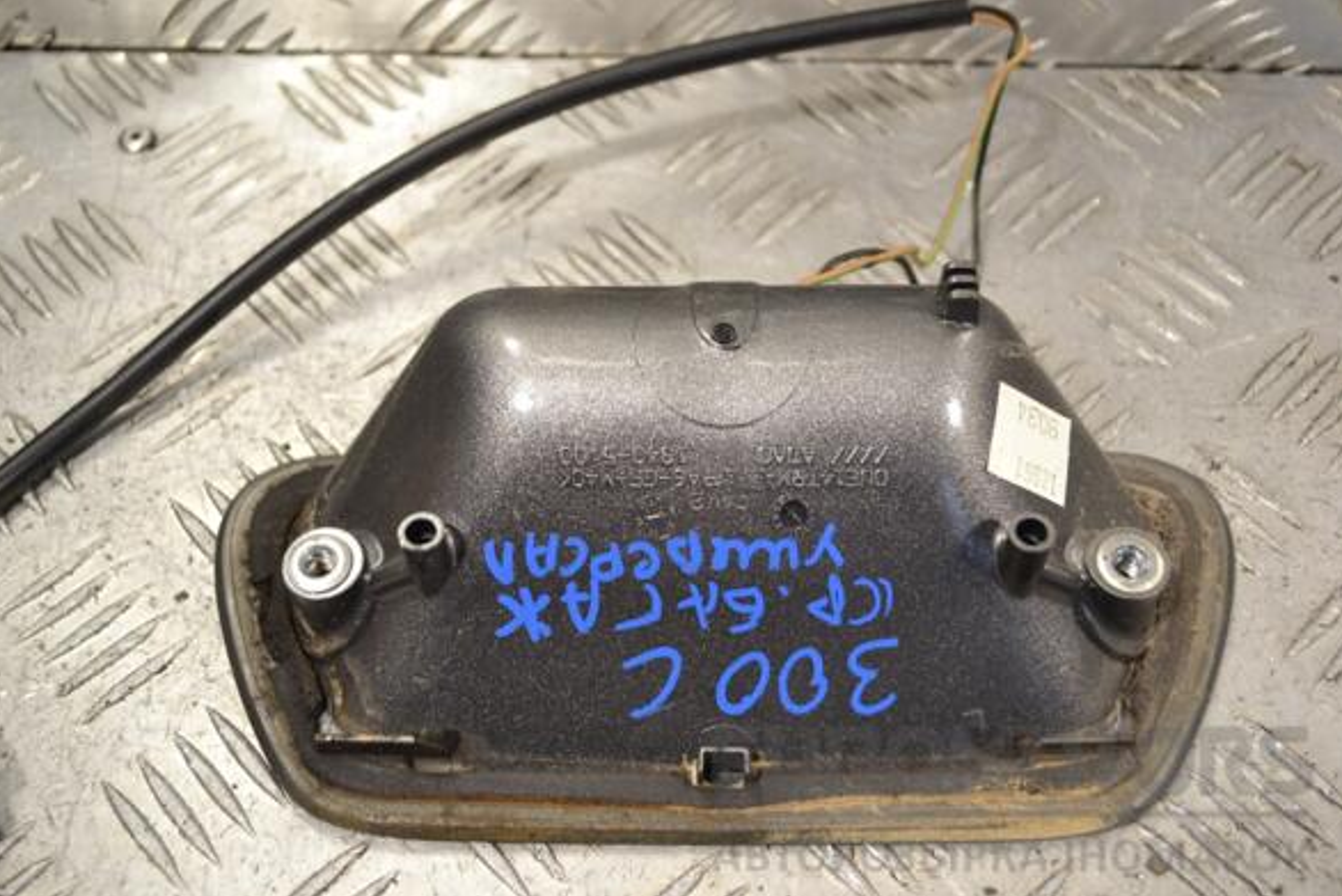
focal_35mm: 43
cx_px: 669
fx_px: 1603
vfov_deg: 31.2
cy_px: 456
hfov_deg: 45.4
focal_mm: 28
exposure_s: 1/100
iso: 400
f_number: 5
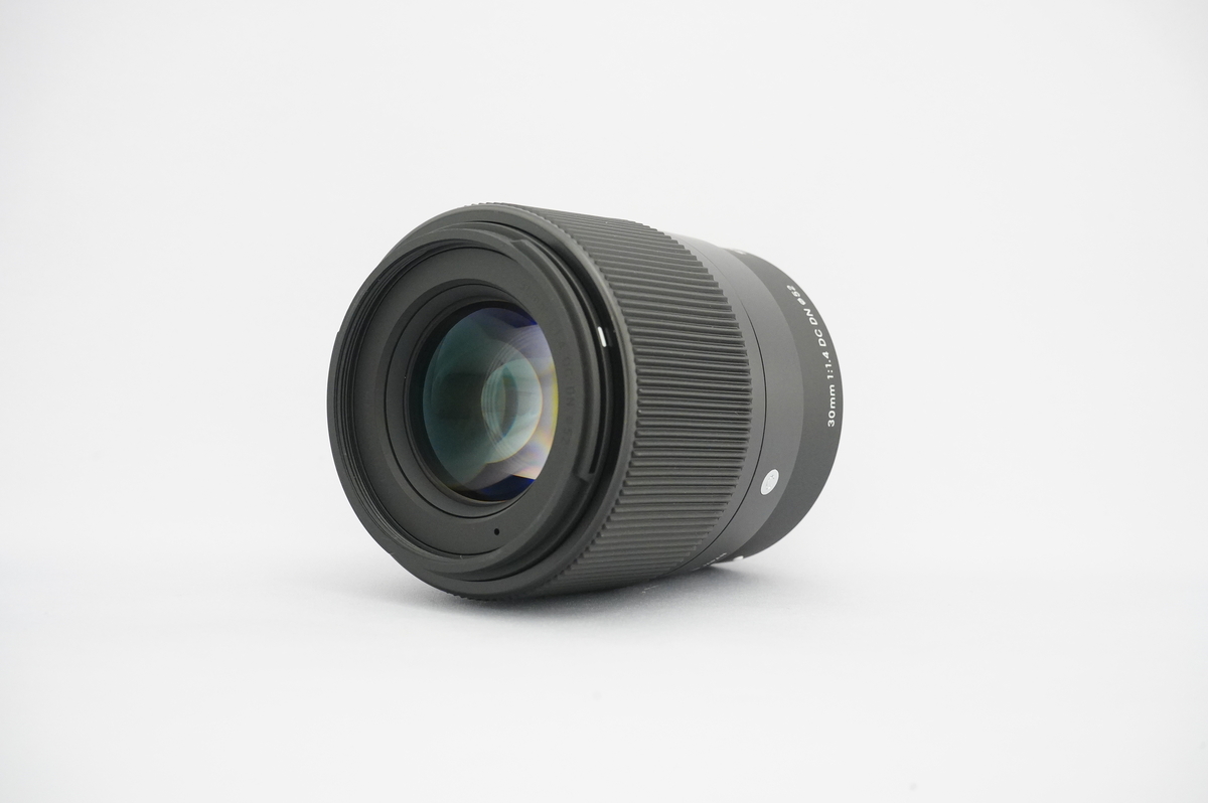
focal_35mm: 52
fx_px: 1743
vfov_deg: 25.9
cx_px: 604
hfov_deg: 38.2
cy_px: 402
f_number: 11
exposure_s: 1/25
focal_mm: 52
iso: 6400
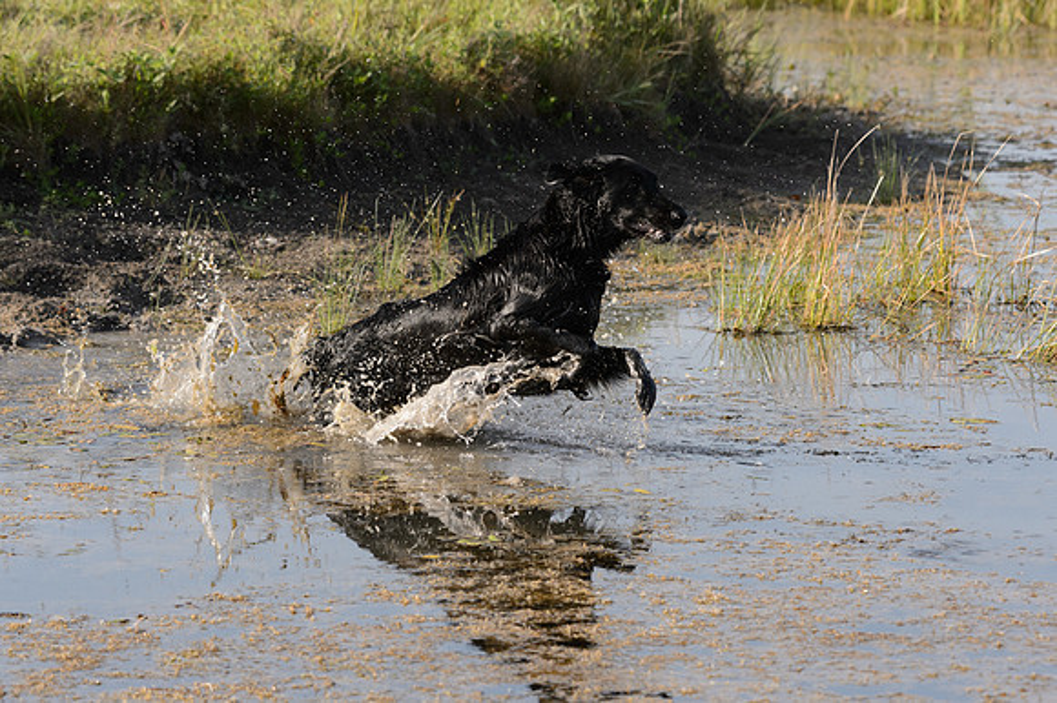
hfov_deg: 10.3
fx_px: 5869
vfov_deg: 6.9
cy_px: 352
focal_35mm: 200
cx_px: 528
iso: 1250
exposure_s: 1/1600
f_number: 8
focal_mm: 200
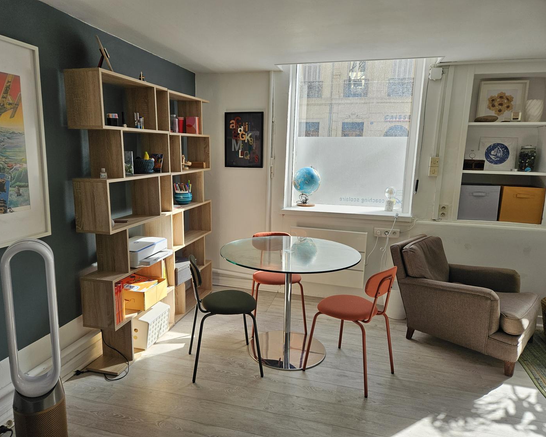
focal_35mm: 24
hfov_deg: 70.2
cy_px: 218
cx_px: 258
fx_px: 388
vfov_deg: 58.8
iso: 40
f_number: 1.8
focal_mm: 5.4
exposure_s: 1/475
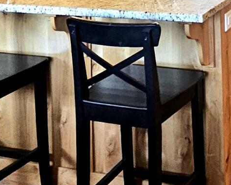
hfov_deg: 23.0
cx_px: 225
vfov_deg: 16.6
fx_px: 547
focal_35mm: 80
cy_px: -126
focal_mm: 2.2
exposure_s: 1/60.2
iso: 160
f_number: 2.2
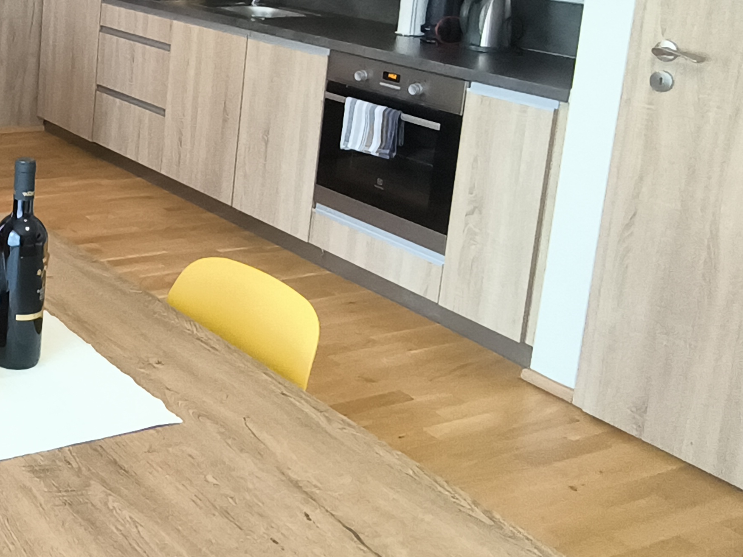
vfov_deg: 28.8
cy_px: 31
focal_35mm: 48
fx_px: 1030
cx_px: -93
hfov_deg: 33.9
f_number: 2.2
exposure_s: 1/25
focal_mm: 1.91
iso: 1000
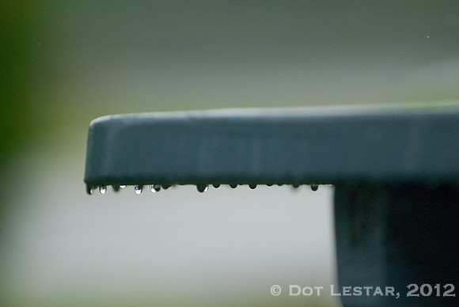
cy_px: 154
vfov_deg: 4.6
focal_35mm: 300
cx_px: 230
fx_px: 3829
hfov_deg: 6.9
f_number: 2.8
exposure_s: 1/2500
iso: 400
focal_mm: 200
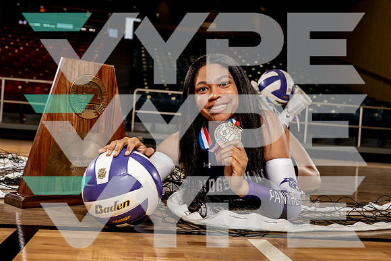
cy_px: 130
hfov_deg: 44.5
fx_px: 478
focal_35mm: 44
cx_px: 196
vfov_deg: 30.5
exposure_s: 1/250
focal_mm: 44
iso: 640
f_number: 5.6
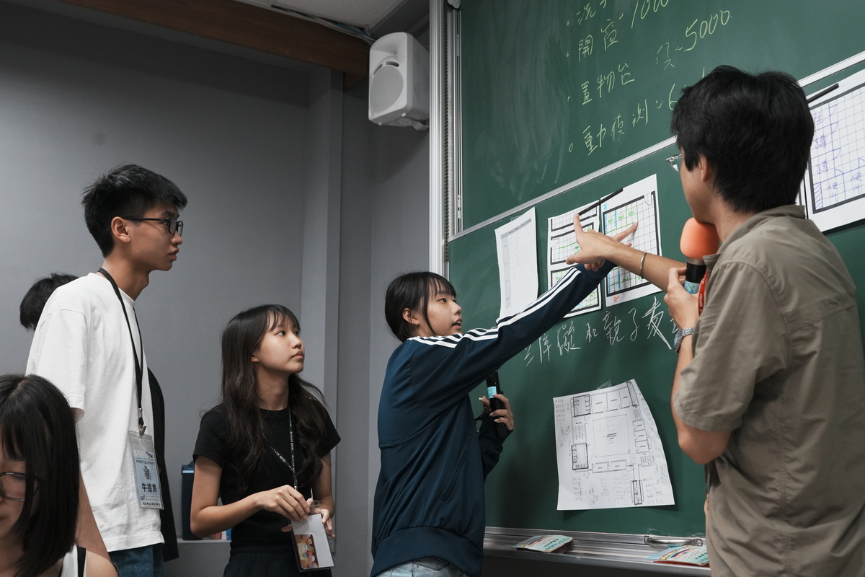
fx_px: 937
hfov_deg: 49.6
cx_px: 432
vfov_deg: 34.2
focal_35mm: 39
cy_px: 288
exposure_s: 1/160
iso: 2000
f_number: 5.6
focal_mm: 39
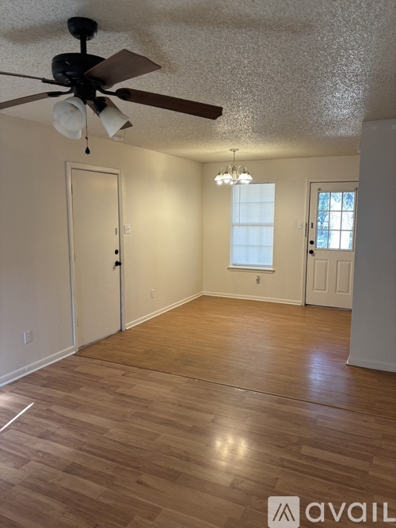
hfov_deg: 53.0
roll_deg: -1.0
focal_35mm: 26
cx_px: 198
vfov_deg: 67.3
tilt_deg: -8.3
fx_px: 397
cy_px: 264
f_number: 1.6
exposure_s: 1/60
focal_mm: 5.96
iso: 80
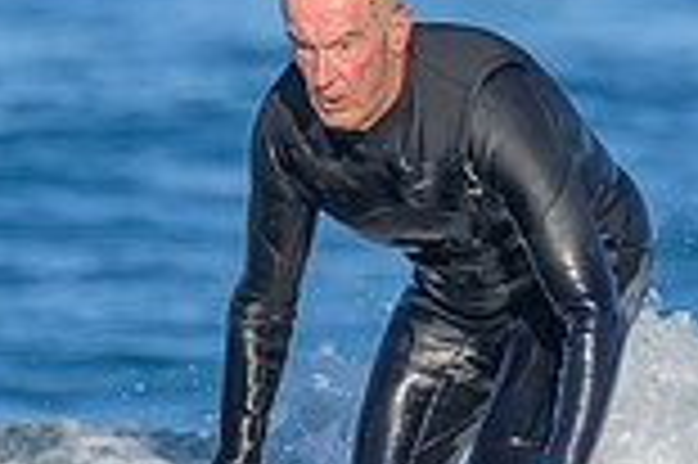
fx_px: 73212
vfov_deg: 0.4
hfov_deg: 0.5
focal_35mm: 3780
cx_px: 527
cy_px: 287
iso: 250
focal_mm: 800
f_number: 6.3
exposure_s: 1/2000
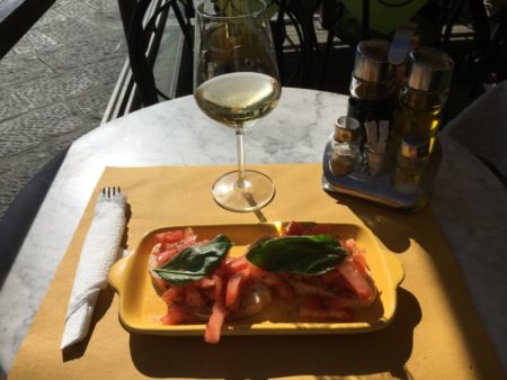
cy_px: 190
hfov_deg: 61.6
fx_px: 425
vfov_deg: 48.3
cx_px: 254
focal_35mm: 29
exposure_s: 1/4274
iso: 25
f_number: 2.2
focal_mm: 4.15
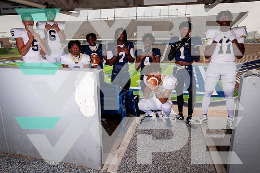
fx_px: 181
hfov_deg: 71.3
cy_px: 86
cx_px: 130
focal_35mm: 25
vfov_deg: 51.1
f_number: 7.1
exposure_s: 1/200
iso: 640
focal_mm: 24
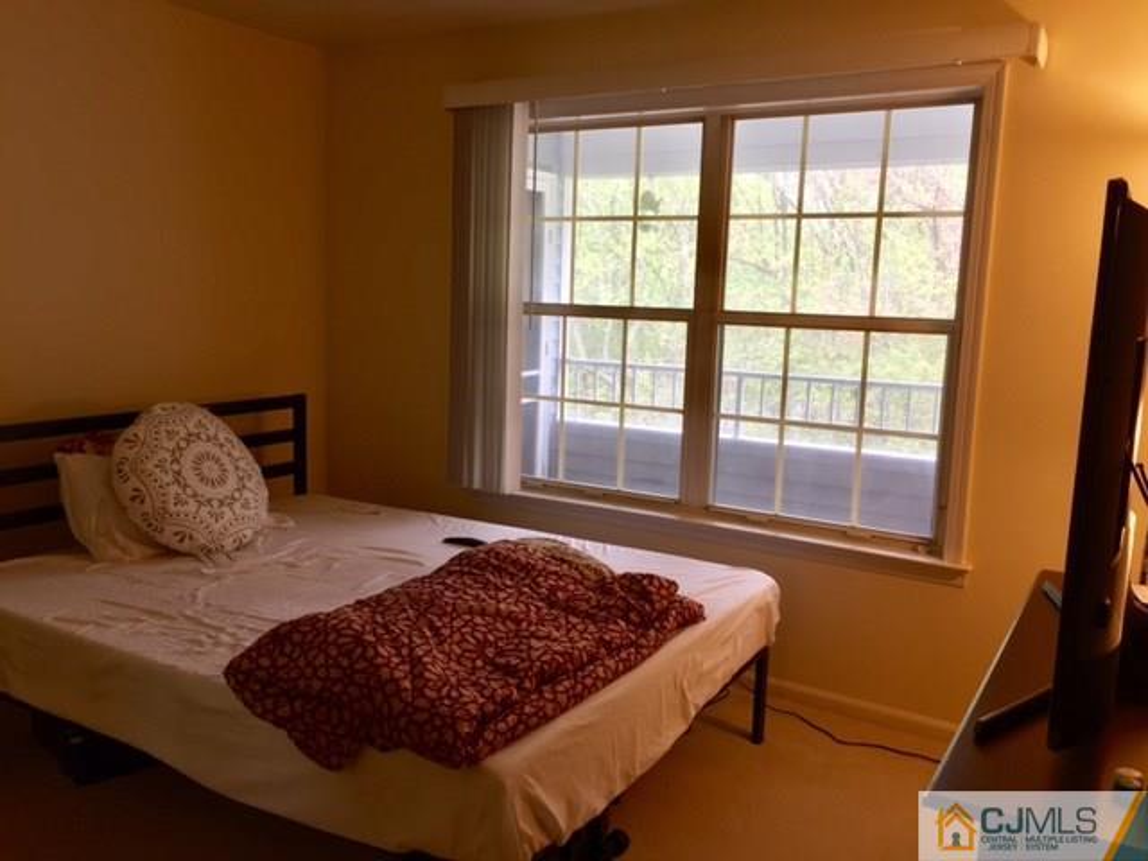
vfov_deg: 48.2
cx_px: 574
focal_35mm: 29
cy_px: 430
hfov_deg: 61.7
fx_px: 962
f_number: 2.2
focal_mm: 4.15
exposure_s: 1/40
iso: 32
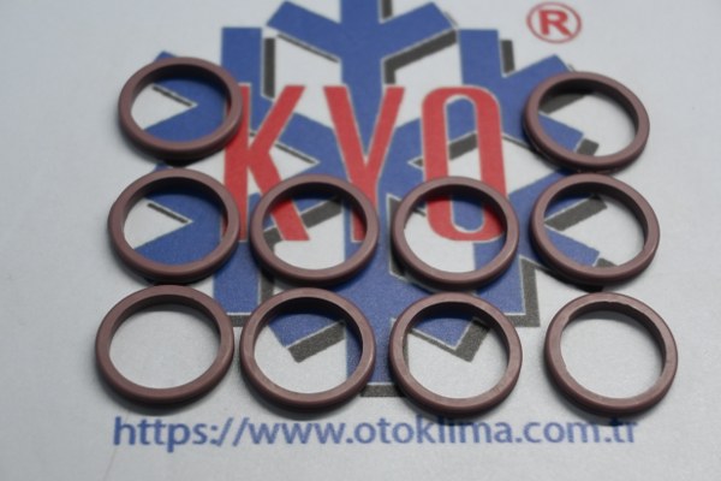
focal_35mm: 75
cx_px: 360
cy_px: 240
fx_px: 1502
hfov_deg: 27.0
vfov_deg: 18.2
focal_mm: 50
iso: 900
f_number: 6.3
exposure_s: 1/125
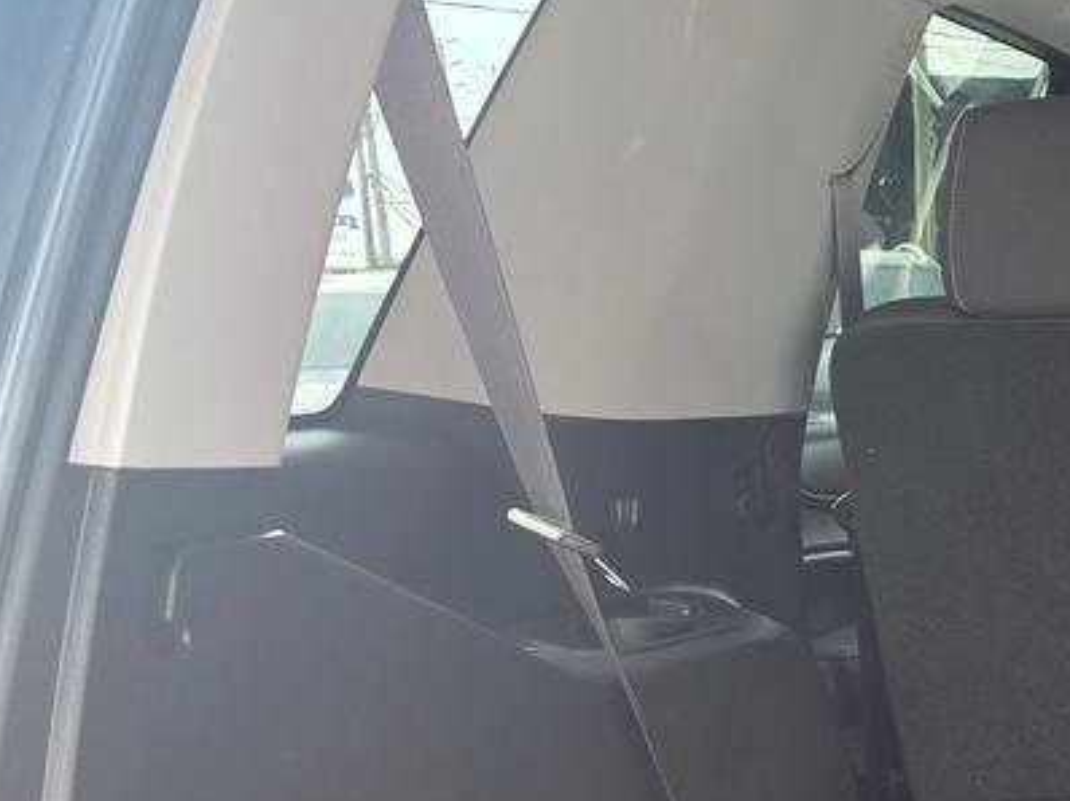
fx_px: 2286
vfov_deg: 19.3
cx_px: 1592
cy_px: 790
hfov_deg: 22.0
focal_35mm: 74
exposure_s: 1/180
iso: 100
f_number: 1.7
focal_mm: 6.3
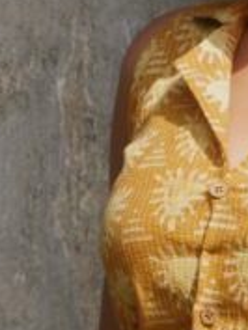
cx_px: 321
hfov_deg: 2.5
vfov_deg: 3.4
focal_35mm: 587
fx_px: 5601
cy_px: 137
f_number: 6.3
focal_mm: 65
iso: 1600
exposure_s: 1/2500
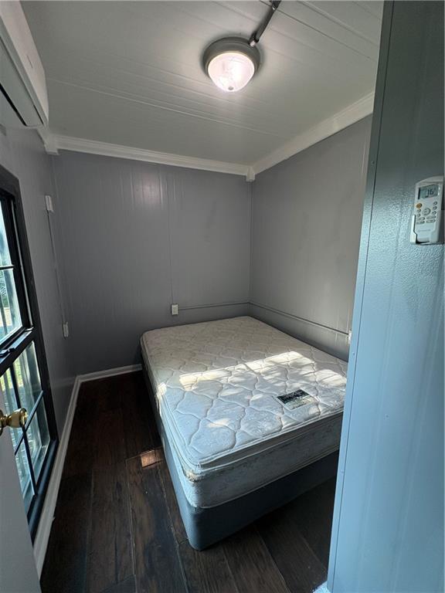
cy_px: 296
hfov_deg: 85.7
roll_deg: -0.2
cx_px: 222
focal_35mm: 14
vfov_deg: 102.1
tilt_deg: -9.1
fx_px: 240
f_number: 2.2
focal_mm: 2.22
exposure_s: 1/120
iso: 125
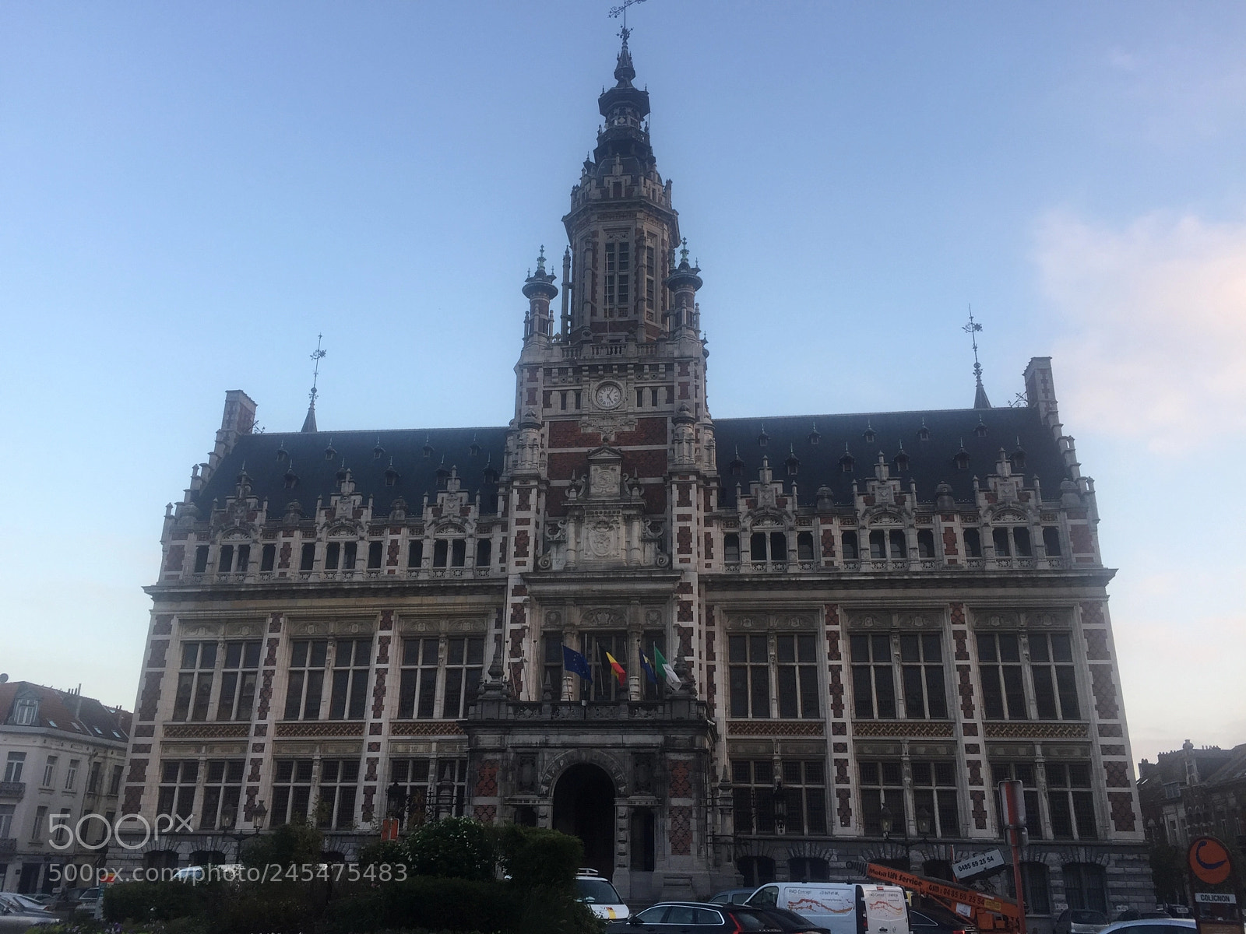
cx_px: 623
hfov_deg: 61.7
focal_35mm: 29
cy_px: 467
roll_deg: -1.3
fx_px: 1044
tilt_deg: +21.8
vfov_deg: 48.2
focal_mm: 4.15
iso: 32
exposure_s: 1/157
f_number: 2.2
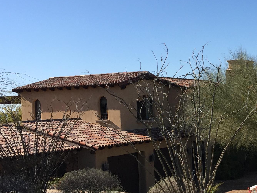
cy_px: 119
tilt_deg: -1.5
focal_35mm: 65
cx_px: 270
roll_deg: +1.2
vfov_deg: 22.5
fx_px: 483
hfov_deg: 27.7
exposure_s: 1/1647
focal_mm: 4.15
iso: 32
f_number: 2.2
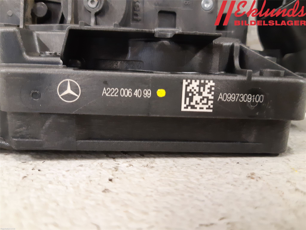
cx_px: 153
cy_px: 115
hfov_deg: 67.3
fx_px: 230
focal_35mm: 26
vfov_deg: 53.1
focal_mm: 3.93
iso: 320
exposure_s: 1/25
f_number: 1.7
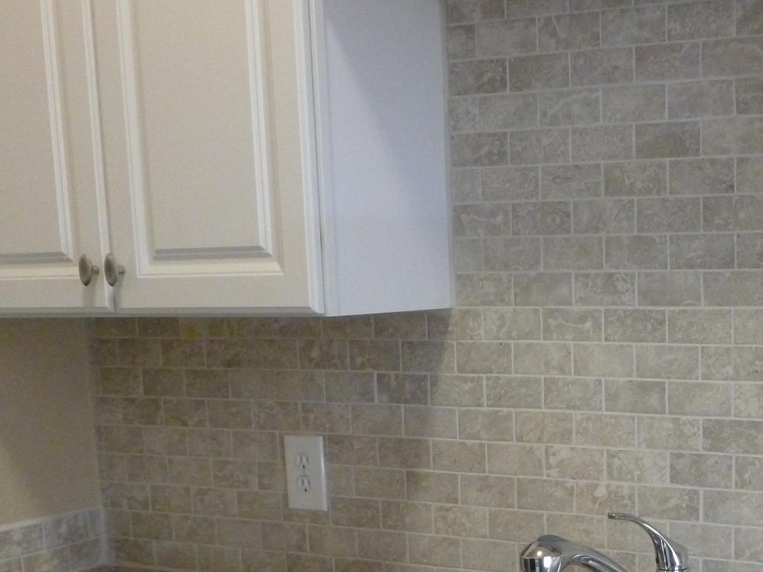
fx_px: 1433
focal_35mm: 65
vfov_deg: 21.8
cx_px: 627
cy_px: 563
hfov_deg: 29.1
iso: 400
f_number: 3.3
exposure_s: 1/25
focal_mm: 5
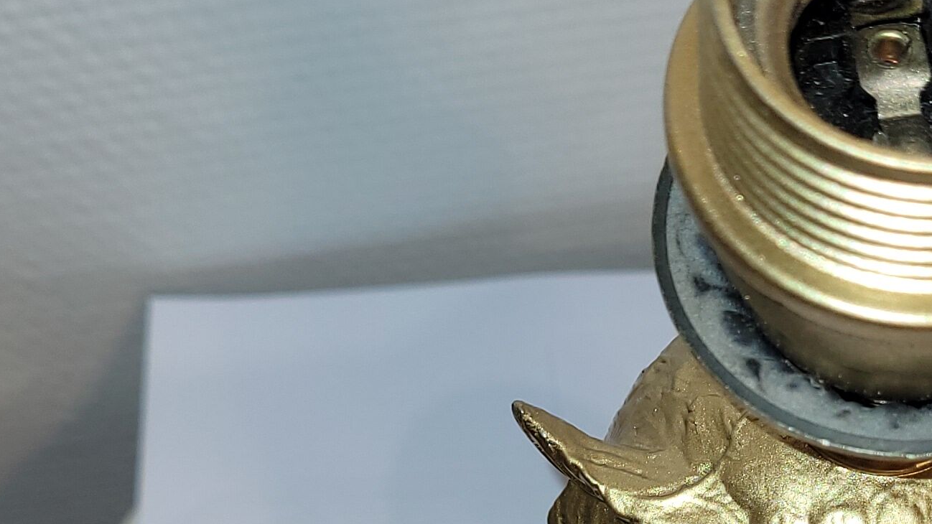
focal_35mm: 88
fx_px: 2175
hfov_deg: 24.0
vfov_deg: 13.5
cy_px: 571
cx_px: 677
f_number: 1.8
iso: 40
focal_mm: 5.4
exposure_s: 1/101
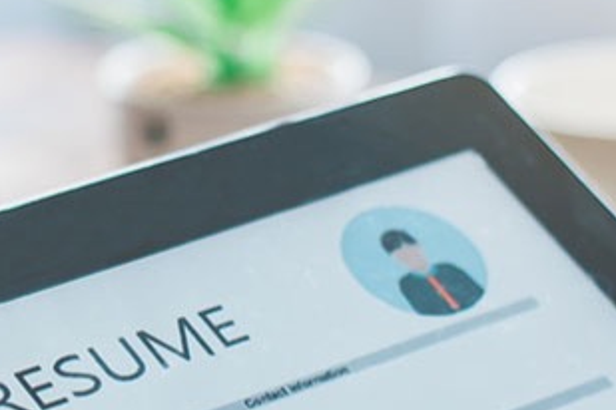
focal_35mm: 194
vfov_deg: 7.1
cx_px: 138
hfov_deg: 10.6
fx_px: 3319
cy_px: 416
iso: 400
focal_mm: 50
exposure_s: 1/80
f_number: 3.2
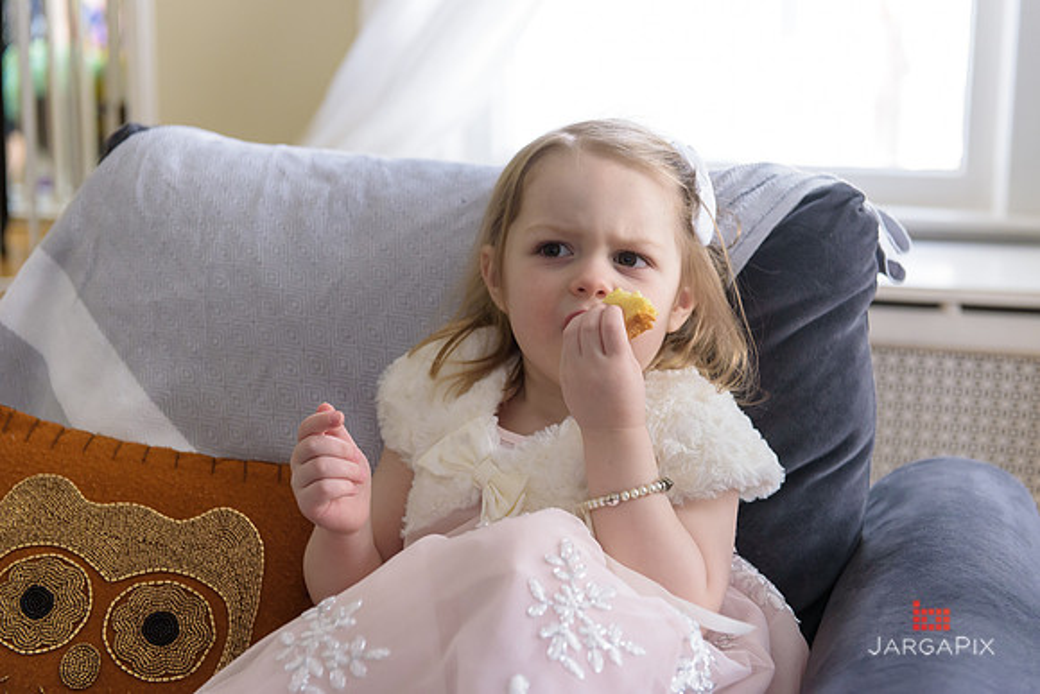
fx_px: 1676
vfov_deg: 23.4
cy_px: 347
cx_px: 520
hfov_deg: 34.5
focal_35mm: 58
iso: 1600
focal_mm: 58
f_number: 3.2
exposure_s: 1/125
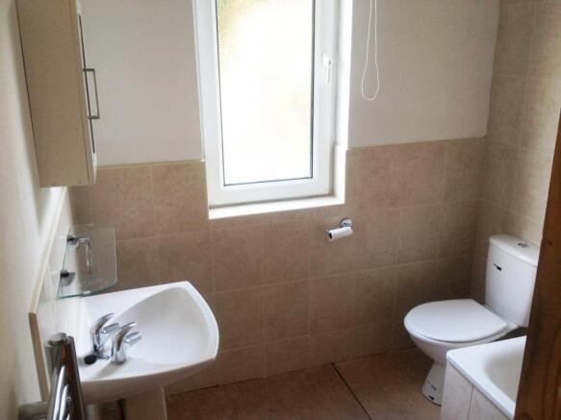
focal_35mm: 35
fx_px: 567
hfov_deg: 52.6
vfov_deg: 40.7
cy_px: 210
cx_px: 280
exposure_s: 1/50
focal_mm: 4.28
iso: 50
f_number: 2.4
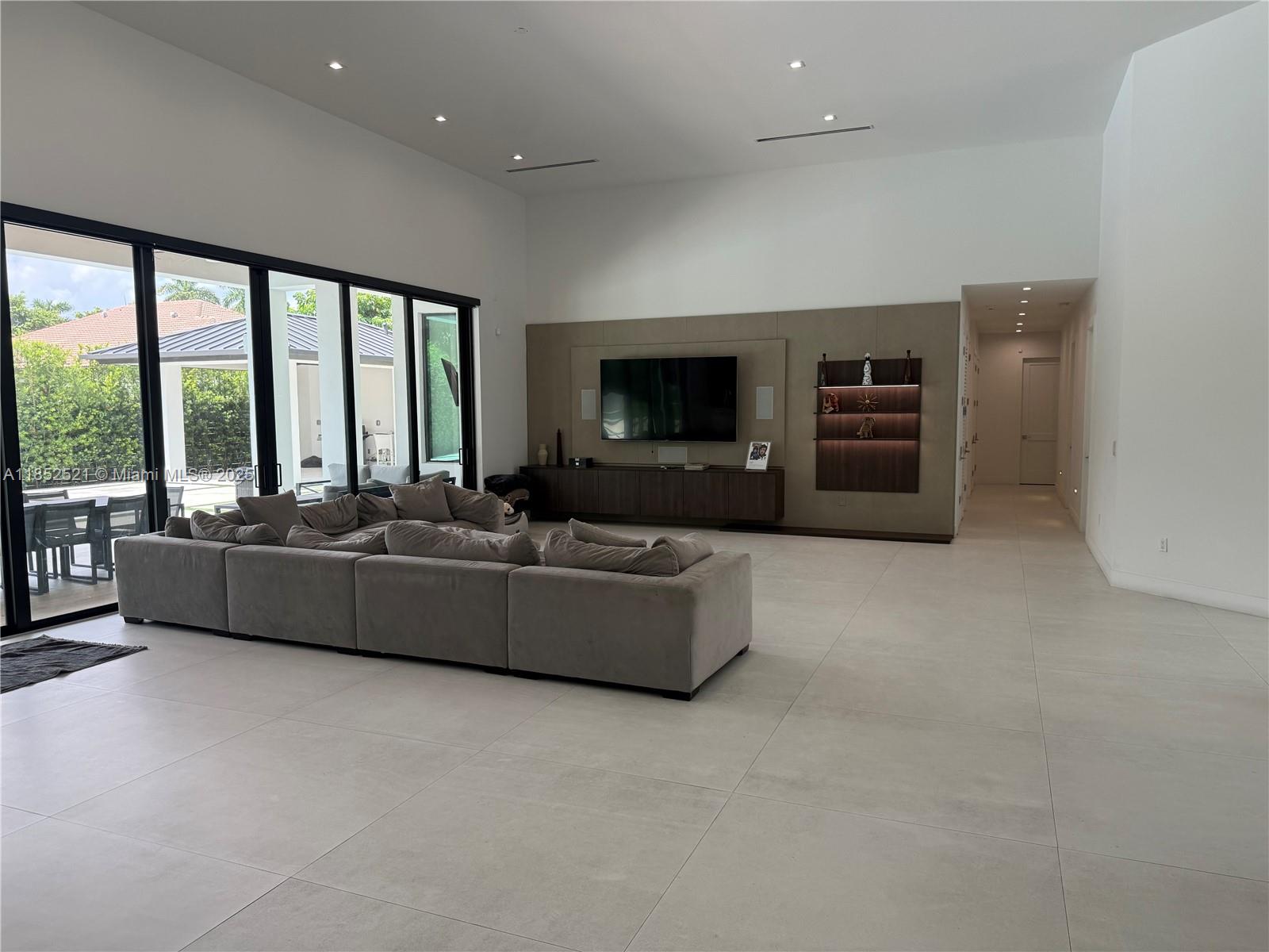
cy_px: 476
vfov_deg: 56.8
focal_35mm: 24
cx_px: 634
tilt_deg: -3.9
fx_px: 880
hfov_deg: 71.6
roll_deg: +0.2
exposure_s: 1/307
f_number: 1.78
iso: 100
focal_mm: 6.76
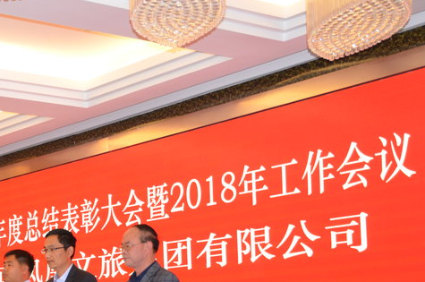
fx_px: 990
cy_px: 286
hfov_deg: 23.2
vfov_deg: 15.9
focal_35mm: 84
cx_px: -7
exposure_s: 1/60
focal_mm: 26
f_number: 3.8
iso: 800
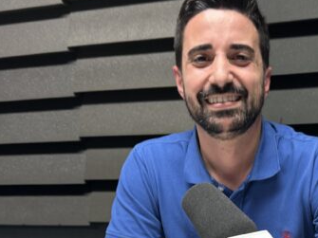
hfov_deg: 34.2
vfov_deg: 25.8
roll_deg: +3.6
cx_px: 239
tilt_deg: -10.7
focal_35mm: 55
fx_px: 505
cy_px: 206
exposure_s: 1/50
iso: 125
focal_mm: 6.86
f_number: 1.78
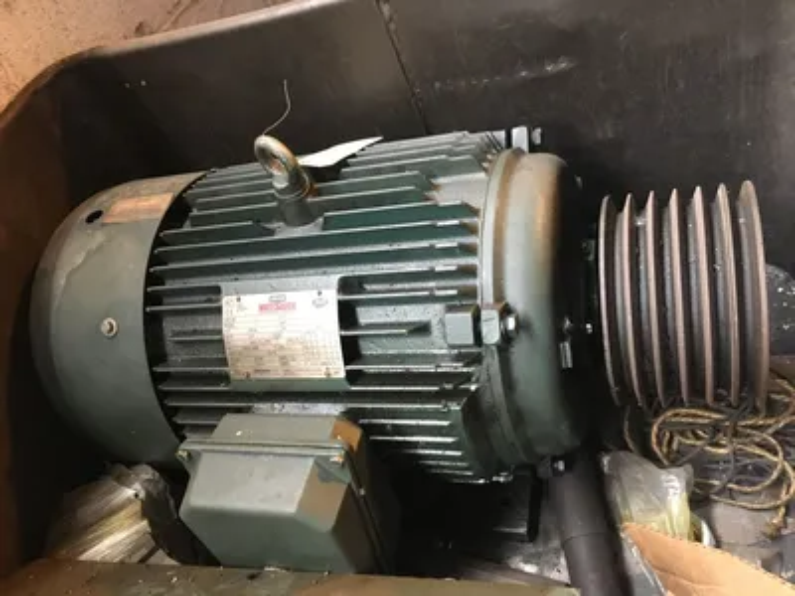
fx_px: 666
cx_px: 398
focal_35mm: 29
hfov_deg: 61.7
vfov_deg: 48.2
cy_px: 298
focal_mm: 4.15
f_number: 2.2
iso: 250
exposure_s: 1/15
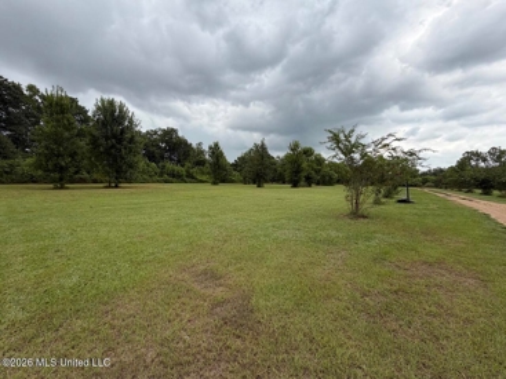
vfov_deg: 85.6
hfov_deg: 102.1
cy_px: 190
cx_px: 253
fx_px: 205
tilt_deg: -2.9
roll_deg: -0.3
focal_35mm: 14
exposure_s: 1/631
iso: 40
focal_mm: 2.22
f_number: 2.2
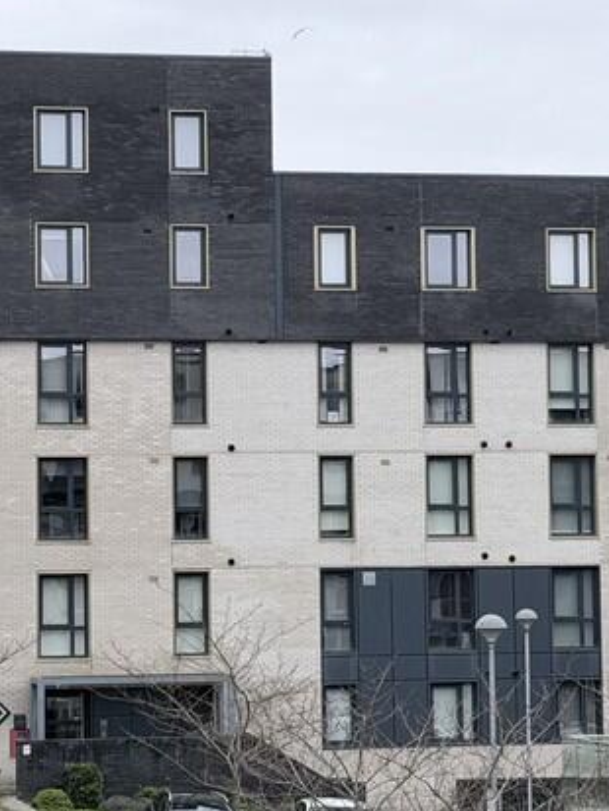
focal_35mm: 119
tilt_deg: +3.2
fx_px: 2790
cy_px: 418
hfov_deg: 12.5
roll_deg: +0.3
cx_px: 312
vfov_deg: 16.5
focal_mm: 6.76
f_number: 1.78
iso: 64
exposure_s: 1/1000
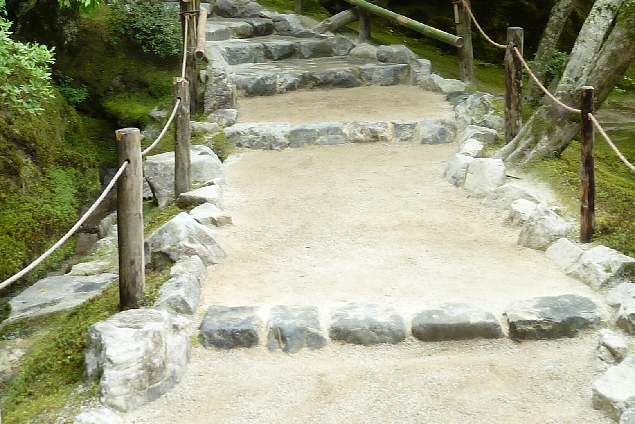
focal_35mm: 67
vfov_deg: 19.7
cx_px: 327
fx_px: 1182
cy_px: -10
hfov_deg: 30.1
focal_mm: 4.1
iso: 80
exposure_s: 1/40
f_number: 3.3
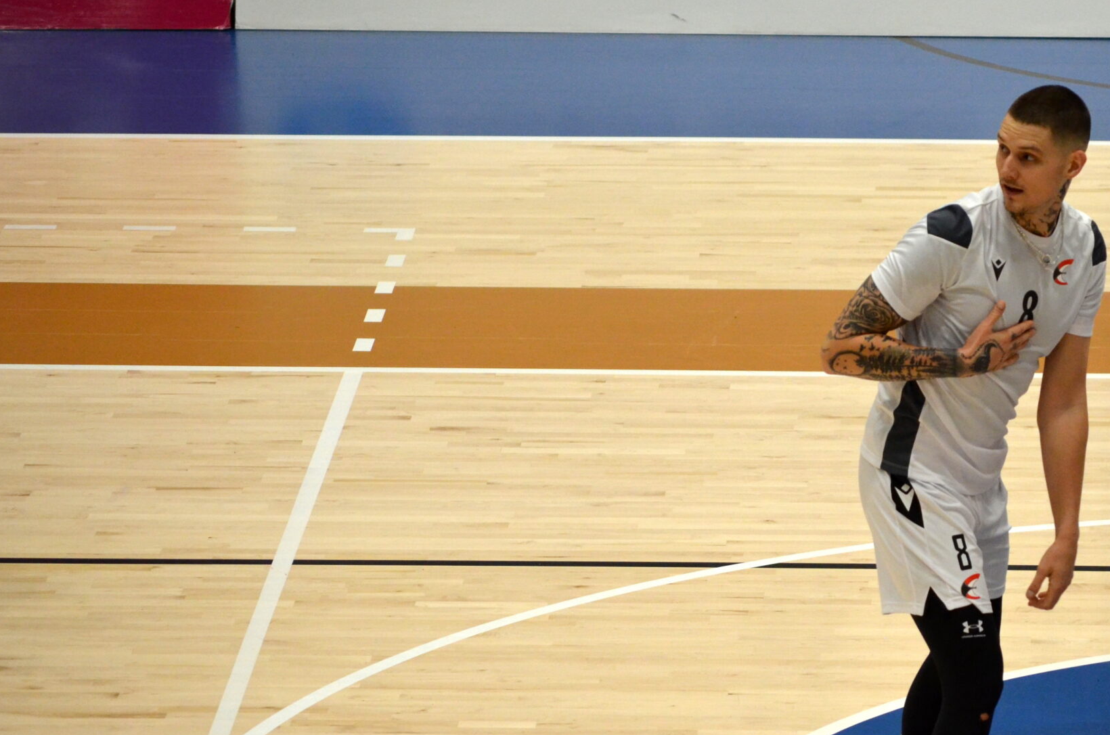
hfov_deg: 7.3
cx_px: 851
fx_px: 8646
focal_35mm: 281
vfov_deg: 4.9
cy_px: 417
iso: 1600
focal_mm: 120
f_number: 4.8
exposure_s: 1/500
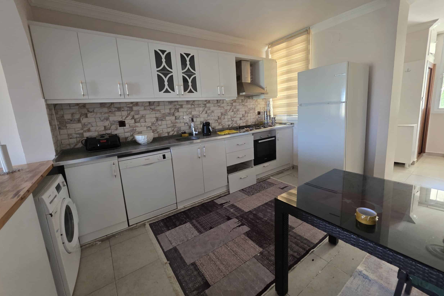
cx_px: 225
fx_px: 173
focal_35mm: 14
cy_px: 141
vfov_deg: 81.1
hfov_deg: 104.2
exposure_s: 1/50
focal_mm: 2.2
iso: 320
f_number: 1.9
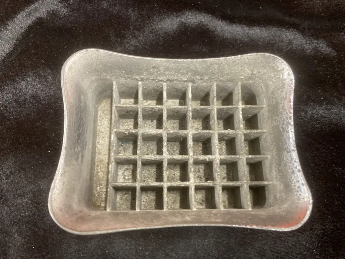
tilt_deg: -73.8
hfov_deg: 63.4
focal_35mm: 28
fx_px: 279
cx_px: 172
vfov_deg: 49.7
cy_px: 130
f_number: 1.8
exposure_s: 1/33
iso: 250
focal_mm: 3.99
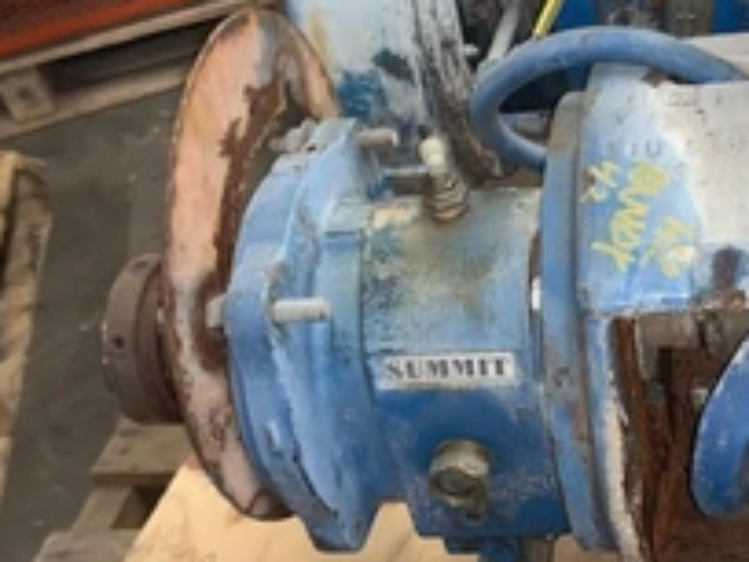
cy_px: 224
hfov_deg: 36.0
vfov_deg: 28.5
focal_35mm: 51
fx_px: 1104
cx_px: 617
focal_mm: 4.25
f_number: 1.8
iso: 50
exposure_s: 1/13
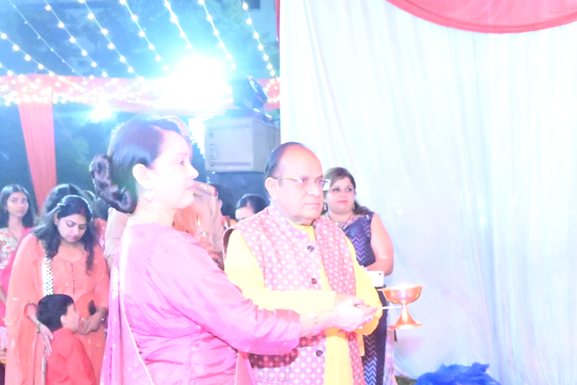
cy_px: 360
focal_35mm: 51
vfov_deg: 25.5
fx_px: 817
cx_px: 386
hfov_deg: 38.4
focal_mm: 18
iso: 32000
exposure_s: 1/125
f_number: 7.1
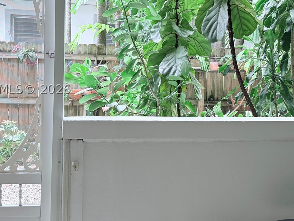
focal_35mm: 47
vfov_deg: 30.8
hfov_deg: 40.2
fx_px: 399
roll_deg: -1.2
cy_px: 89
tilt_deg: -3.7
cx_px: 181
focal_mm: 6.76
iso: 160
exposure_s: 1/121
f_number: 1.78
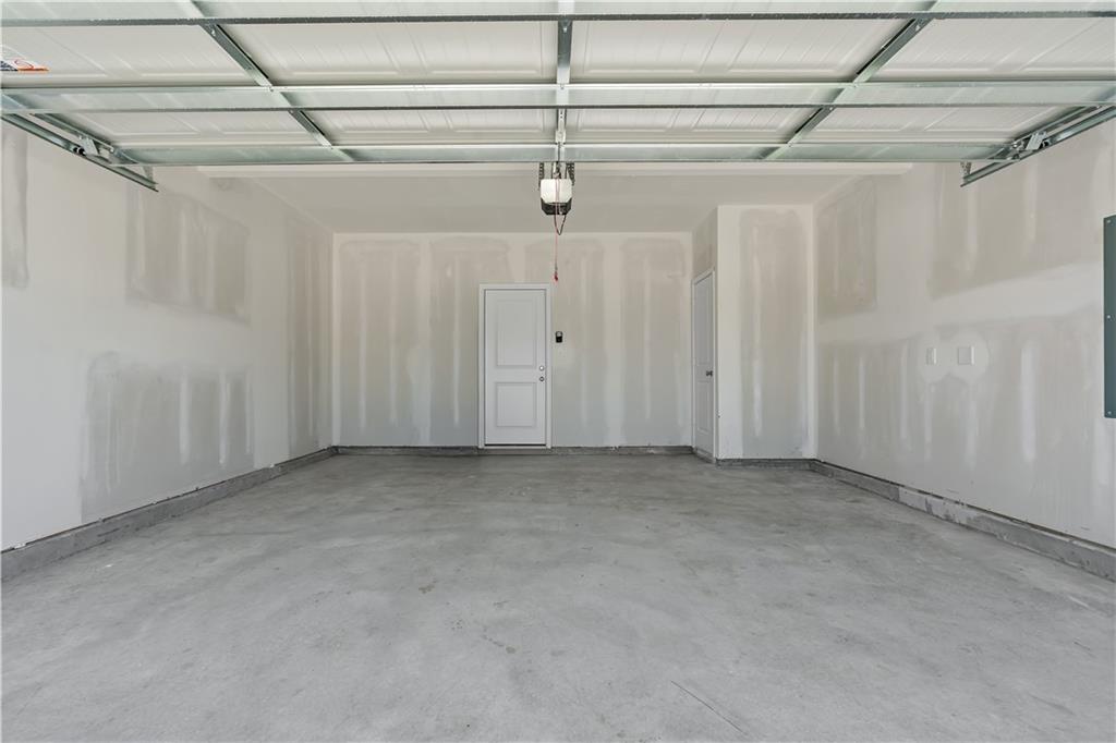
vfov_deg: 73.7
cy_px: 372
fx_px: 496
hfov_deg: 96.8
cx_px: 558
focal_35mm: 16
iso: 200
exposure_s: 1/40
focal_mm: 16
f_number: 9
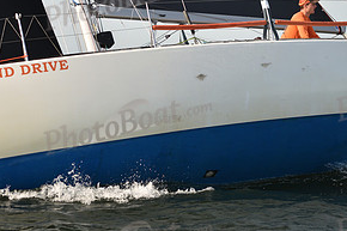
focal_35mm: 140
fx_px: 1349
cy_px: 45
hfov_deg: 14.6
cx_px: 275
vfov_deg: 9.8
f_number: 3.5
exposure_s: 1/1000
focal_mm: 70
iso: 250
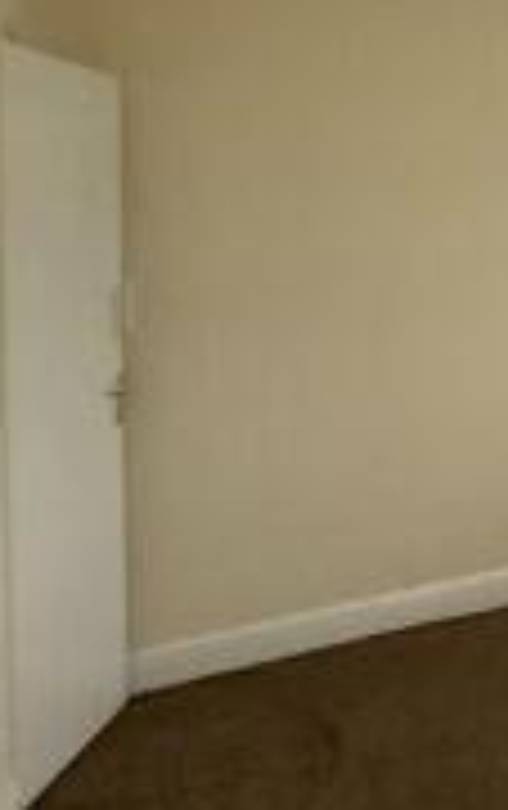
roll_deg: +0.4
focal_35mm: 48
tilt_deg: -0.7
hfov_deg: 18.5
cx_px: 996
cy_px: 223
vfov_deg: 40.8
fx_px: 1060
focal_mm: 2.22
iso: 400
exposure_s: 1/99
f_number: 2.2
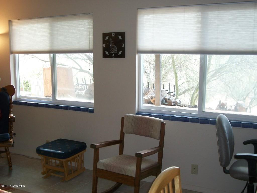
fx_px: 297
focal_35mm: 40
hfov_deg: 46.8
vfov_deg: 36.0
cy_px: 96
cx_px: 128
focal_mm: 7.1
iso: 80
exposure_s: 1/40
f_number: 3.2
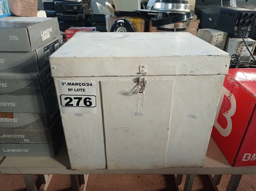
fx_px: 207
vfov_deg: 49.7
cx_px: 128
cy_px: 96
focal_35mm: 28
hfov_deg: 63.5
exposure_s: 1/30
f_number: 1.79
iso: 279
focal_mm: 4.7
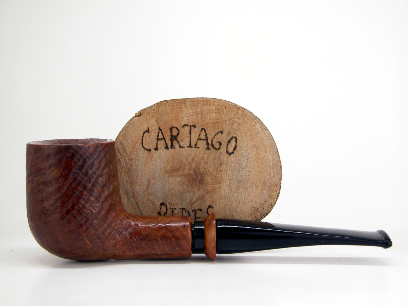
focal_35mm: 69
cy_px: 153
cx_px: 204
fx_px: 813
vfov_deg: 21.3
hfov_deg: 28.2
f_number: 3.7
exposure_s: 1/78.5
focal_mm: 17.8
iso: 100
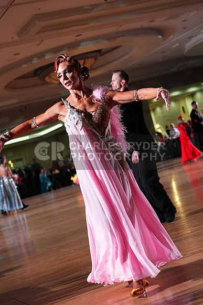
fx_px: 651
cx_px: 102
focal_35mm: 77
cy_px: 152
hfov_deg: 17.7
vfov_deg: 26.3
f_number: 5
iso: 6400
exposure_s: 1/400
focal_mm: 77
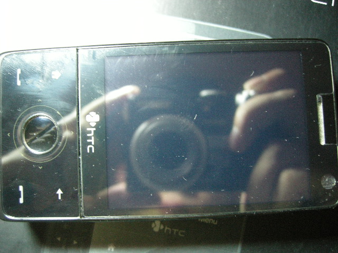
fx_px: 352
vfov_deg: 39.7
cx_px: 169
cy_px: 126
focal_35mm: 36
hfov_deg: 51.4
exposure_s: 1/8.1
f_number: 2.7
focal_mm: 7.5
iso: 400
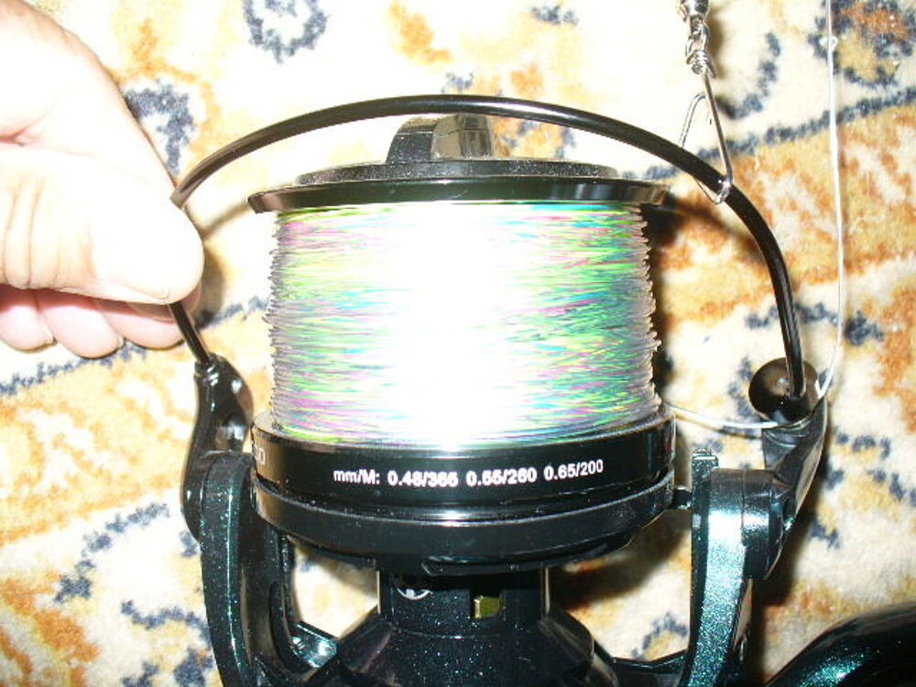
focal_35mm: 37
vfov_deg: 38.7
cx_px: 458
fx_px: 979
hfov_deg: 50.1
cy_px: 344
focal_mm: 6.1
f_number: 2.8
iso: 80
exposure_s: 1/30
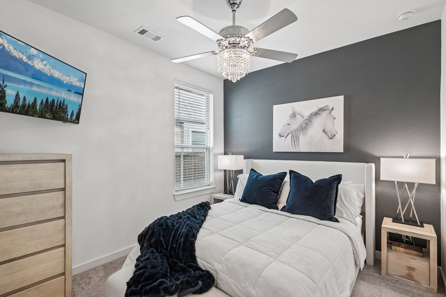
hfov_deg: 93.3
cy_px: 148
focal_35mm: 17
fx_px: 211
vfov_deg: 70.4
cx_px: 223
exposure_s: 1/25
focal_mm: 17
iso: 400
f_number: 8
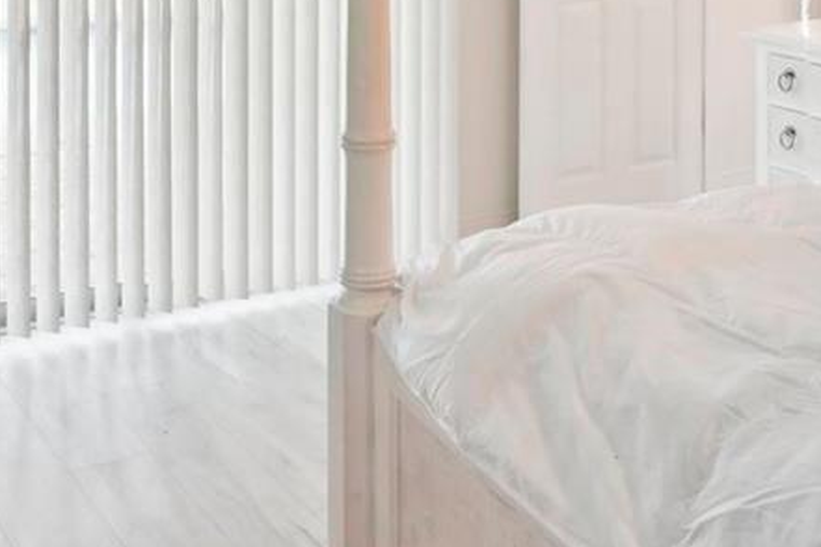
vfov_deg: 21.6
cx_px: 499
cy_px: -123
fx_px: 1323
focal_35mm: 58
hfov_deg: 34.4
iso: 400
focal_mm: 16
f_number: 8
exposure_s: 1/10
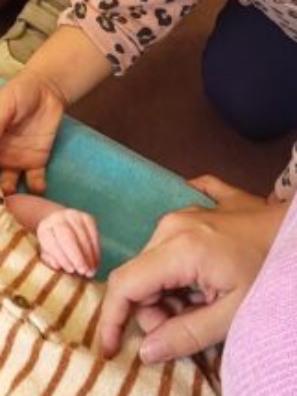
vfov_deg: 14.2
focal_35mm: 124
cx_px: -42
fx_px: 1420
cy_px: -293
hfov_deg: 11.7
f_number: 1.8
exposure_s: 1/100
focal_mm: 5.4
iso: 80
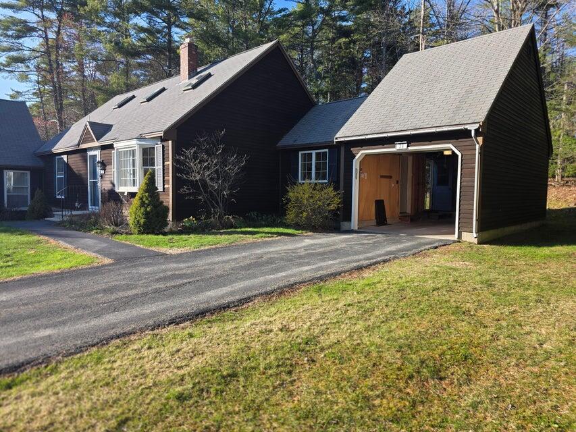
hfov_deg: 73.9
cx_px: 288
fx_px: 383
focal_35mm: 23
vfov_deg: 58.9
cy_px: 216
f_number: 1.7
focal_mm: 6.3
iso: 80
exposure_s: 1/1538
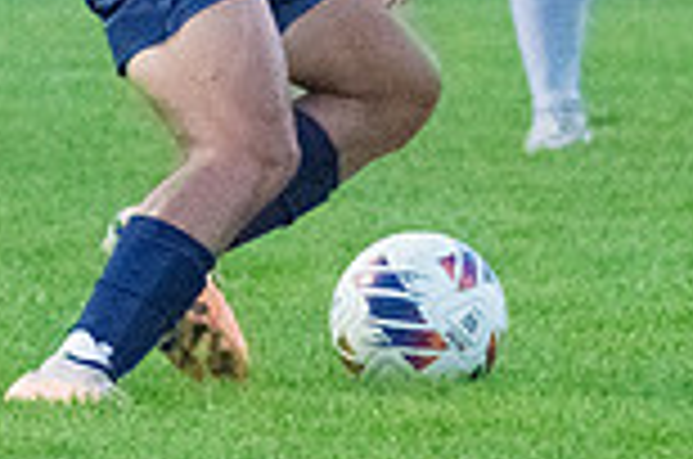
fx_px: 31543
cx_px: 270
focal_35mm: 1642
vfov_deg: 0.8
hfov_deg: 1.3
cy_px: -297
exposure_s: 1/2000
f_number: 5.6
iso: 6400
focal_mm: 290
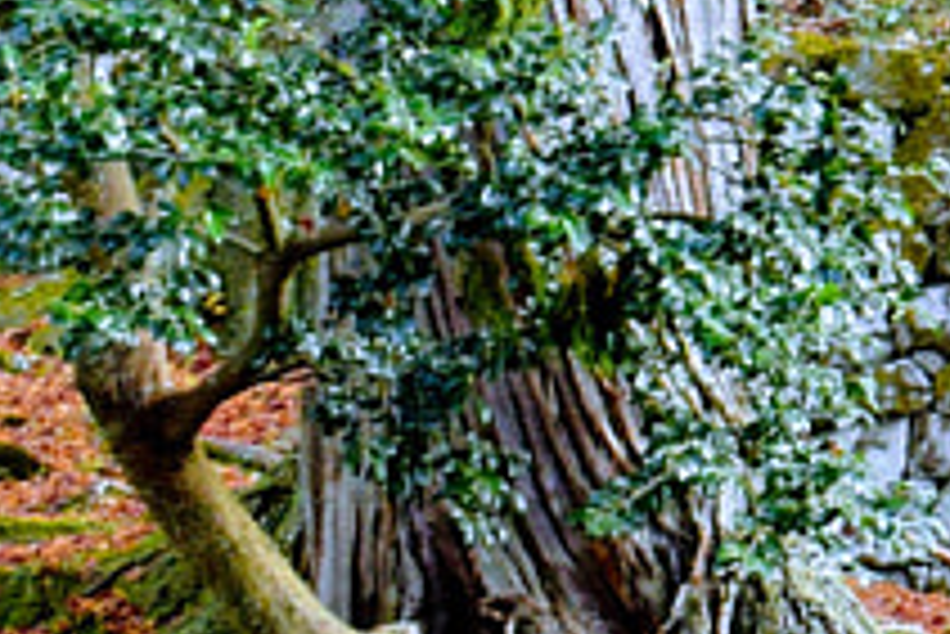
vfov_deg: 4.7
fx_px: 7494
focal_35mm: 284
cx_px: 2301
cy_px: -1066
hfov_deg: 6.8
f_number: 6.3
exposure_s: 1/160
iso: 400
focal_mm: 25
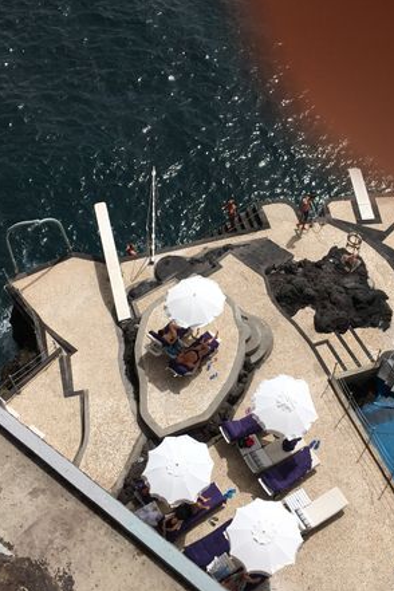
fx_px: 673
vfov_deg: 47.4
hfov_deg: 32.5
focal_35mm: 41
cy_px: 296
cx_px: 245
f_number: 2.2
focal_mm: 4.15
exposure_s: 1/2481
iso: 25
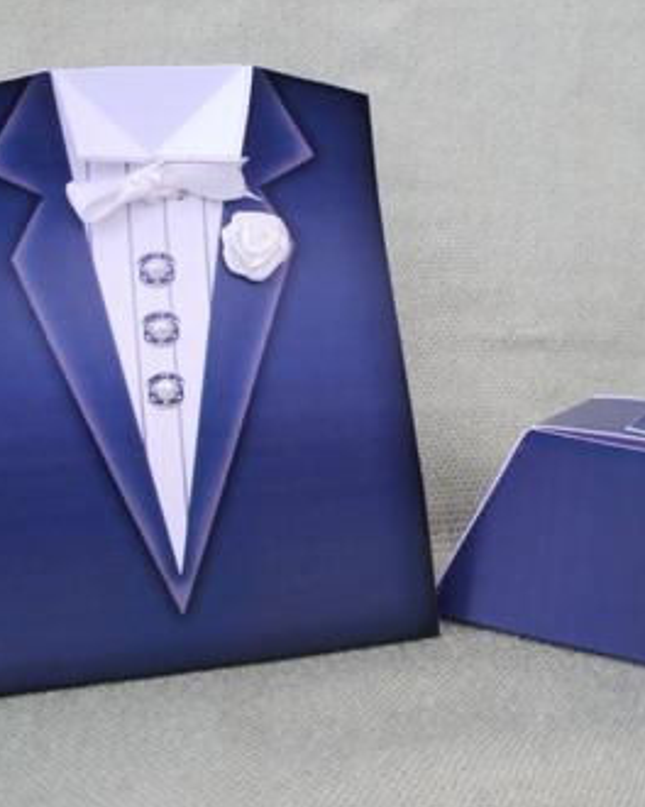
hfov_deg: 31.3
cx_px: 420
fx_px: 1145
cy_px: 401
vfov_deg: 38.8
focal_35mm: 48
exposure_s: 1/30
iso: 125
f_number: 3.5
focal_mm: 6.3
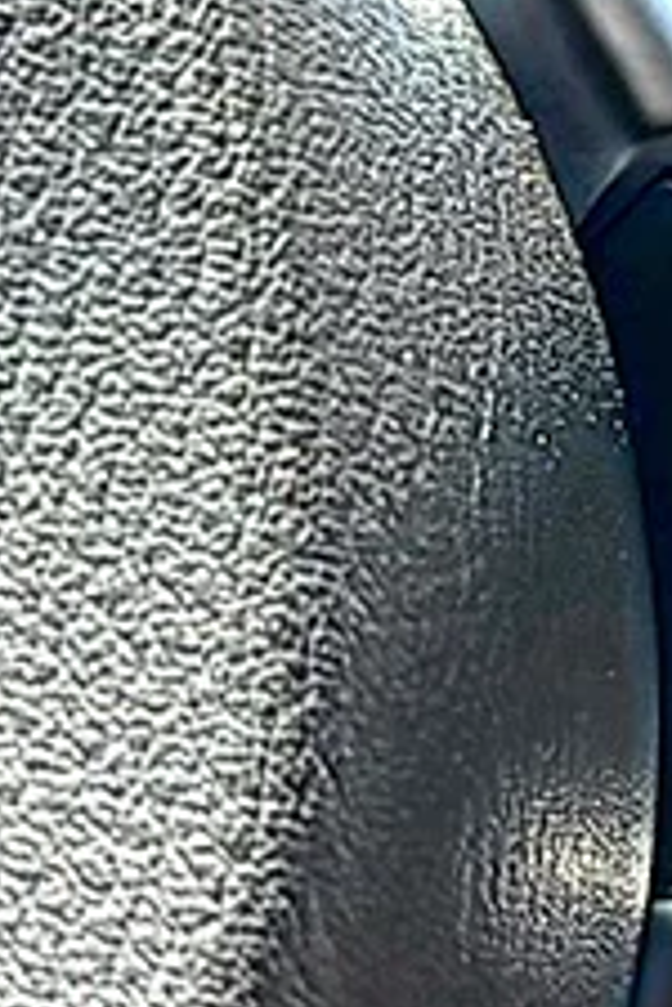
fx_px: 3444
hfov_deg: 10.0
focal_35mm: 123
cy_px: 606
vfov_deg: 16.6
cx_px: 1528
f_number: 1.78
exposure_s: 1/762
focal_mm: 6.86
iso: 100
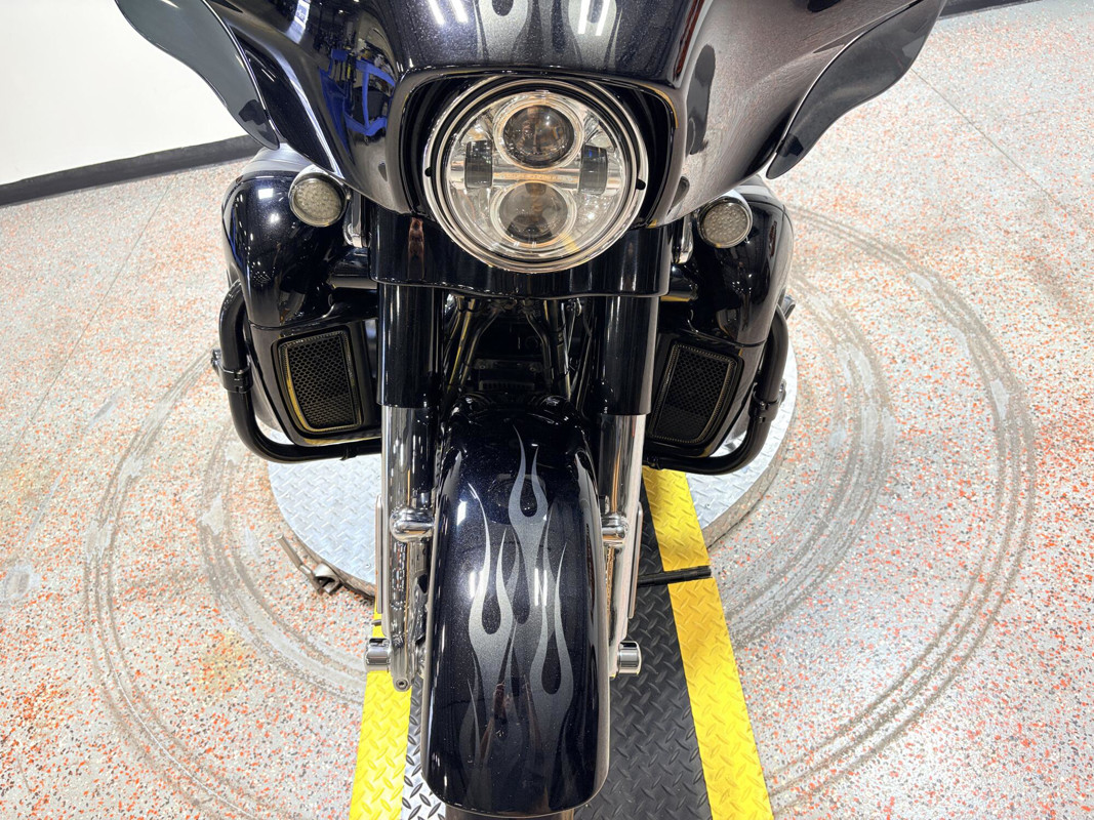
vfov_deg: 53.1
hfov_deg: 67.3
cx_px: 547
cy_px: 410
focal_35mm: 26
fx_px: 822
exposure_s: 1/120
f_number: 1.6
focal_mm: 5.96
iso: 80
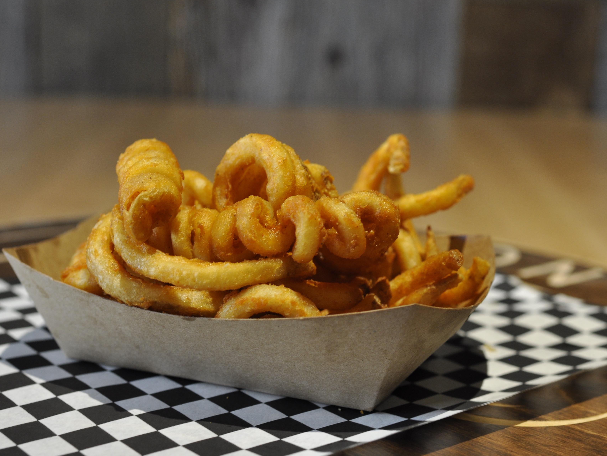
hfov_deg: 30.4
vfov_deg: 23.1
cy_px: 241
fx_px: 1115
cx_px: 296
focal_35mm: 64
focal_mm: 35
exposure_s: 1/40
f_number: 4
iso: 400
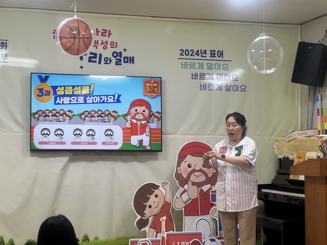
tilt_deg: +3.3
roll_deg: +0.3
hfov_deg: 25.3
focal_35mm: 77
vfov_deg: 19.1
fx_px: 727
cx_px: 164
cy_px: 122
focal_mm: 9
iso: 160
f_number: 2.8
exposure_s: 1/60
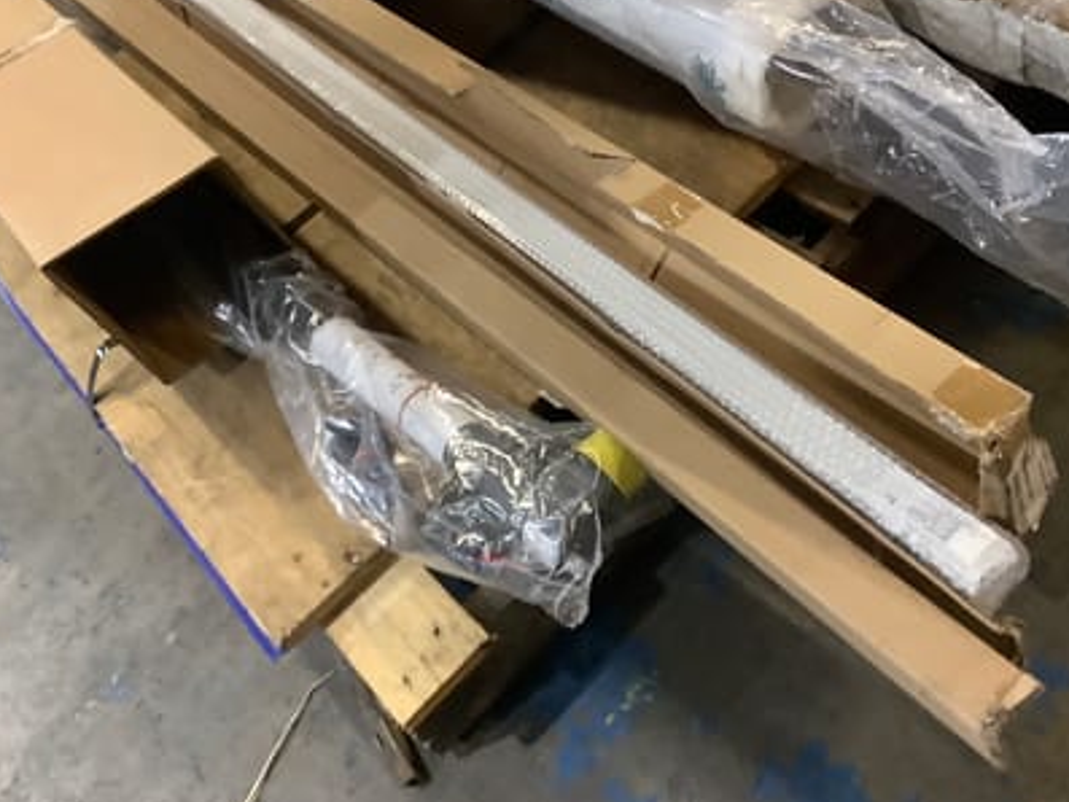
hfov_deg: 47.8
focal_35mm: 39
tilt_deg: -46.2
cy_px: 335
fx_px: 1205
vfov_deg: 36.7
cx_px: 598
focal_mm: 3.3
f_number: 2.4
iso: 320
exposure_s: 1/25
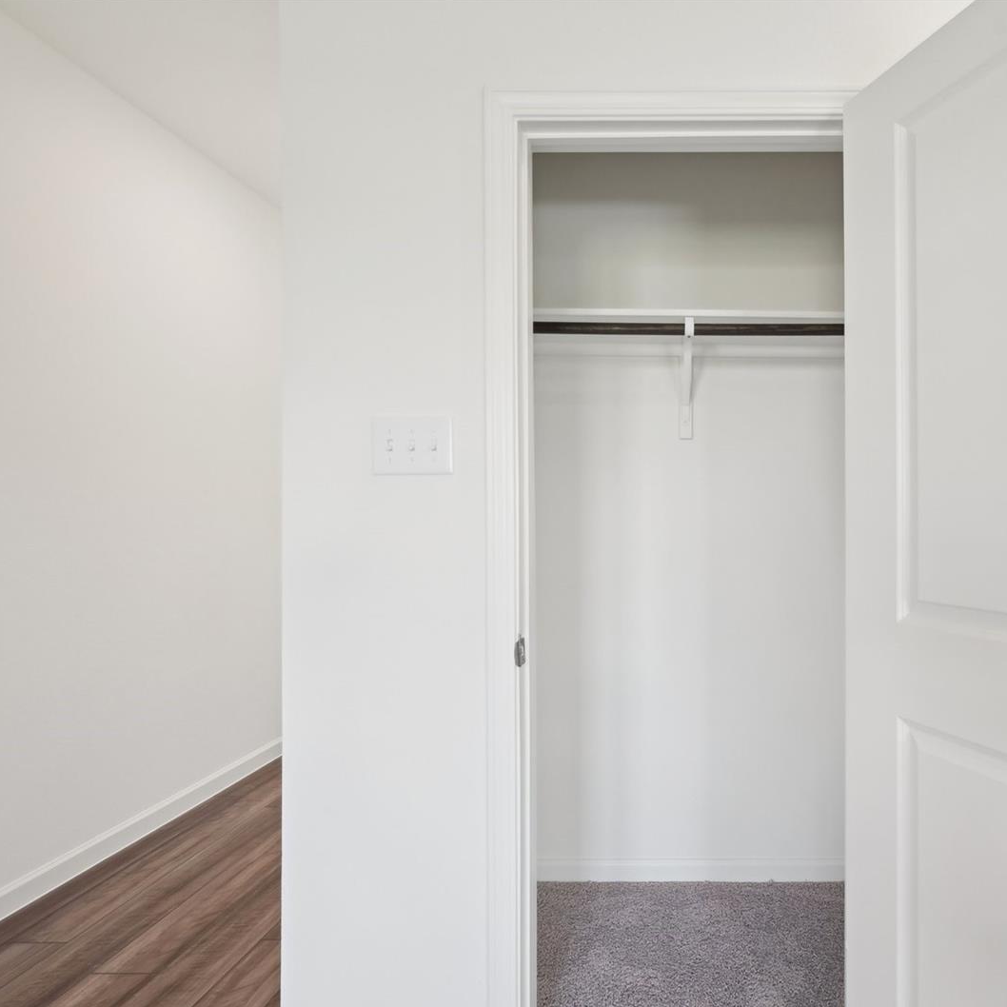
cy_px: 503
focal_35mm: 18
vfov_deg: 80.7
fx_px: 592
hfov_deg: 77.3
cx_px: 697
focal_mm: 14
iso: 160
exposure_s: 1/13
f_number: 8
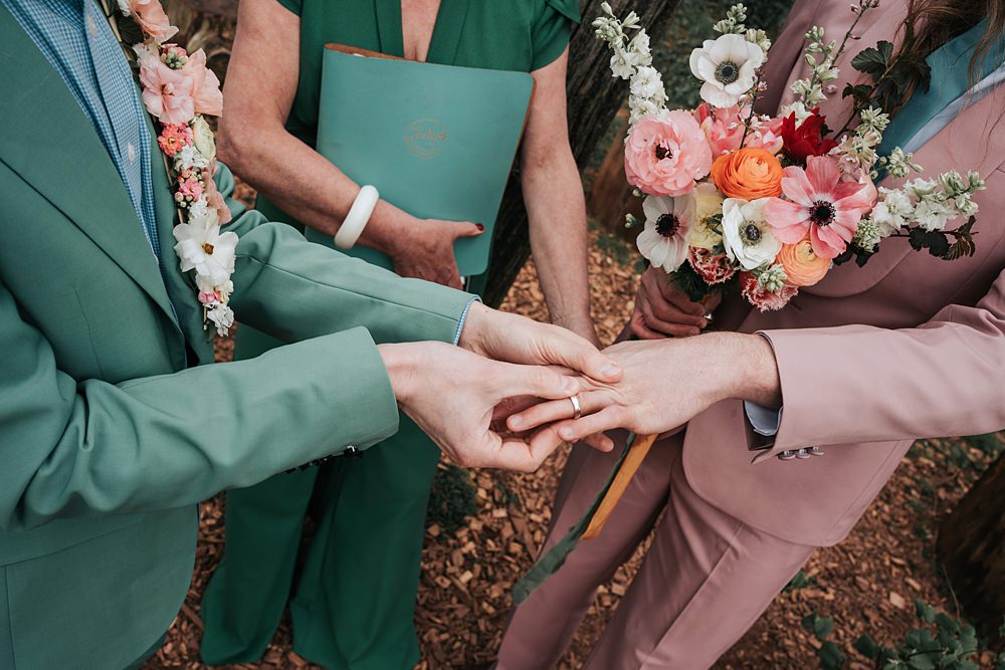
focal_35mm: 30
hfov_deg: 61.3
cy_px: 335
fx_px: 849
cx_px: 502
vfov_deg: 43.1
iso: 250
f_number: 7.1
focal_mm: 30.4
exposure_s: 1/400
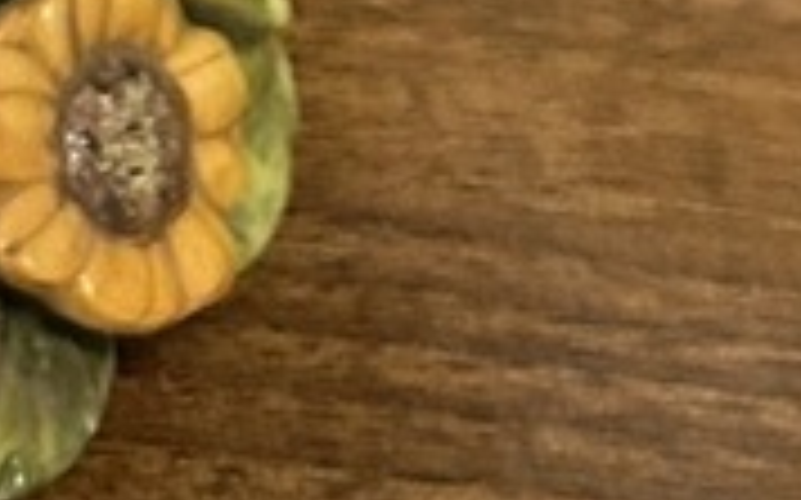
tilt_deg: -20.9
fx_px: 4494
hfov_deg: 10.0
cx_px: -180
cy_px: -1209
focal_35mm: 206
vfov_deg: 5.8
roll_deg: -3.5
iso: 500
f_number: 1.5
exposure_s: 1/60
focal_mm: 5.7
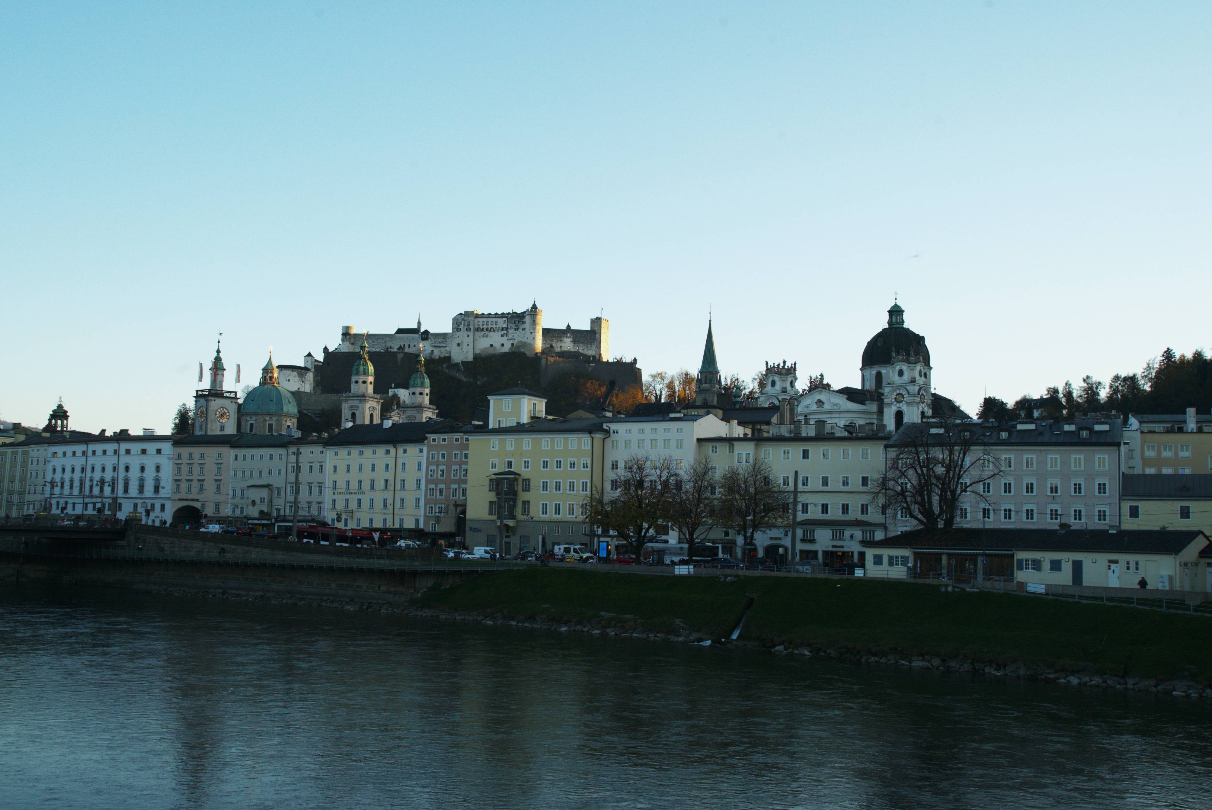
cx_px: 606
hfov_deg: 54.4
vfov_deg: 37.9
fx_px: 1179
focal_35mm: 35
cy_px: 405
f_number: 11
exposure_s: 1/125
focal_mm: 35
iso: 250
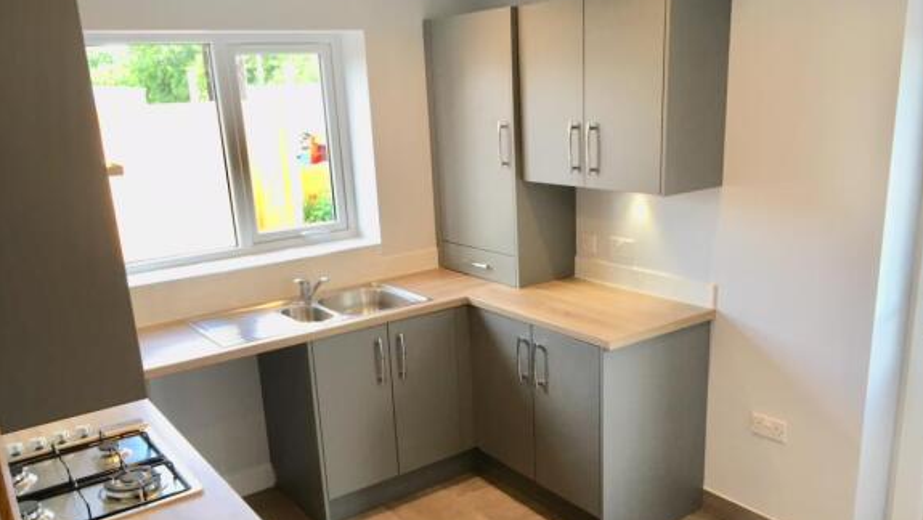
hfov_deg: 61.0
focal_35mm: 32
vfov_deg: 36.5
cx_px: 465
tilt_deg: -17.4
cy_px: 325
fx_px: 784
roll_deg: +3.3
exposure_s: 1/33
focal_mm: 4.15
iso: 25
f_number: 2.2
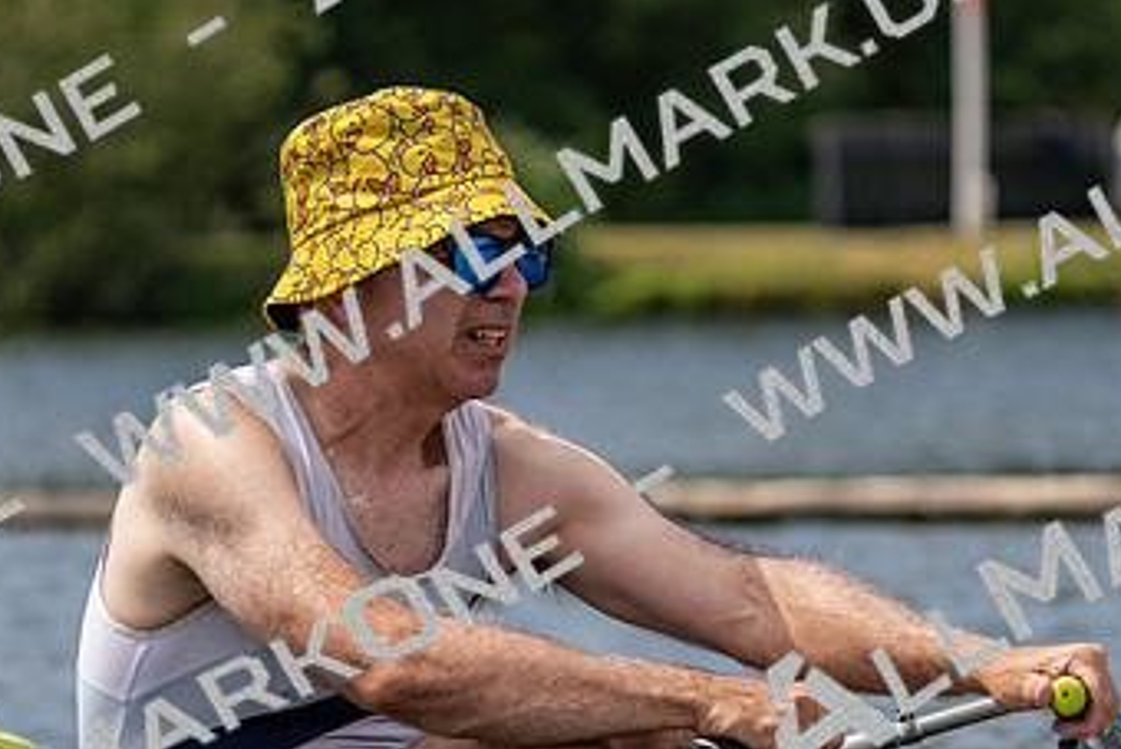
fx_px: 10622
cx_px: 485
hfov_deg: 6.0
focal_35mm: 341
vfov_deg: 4.0
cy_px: 497
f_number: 5.6
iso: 250
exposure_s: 1/1600
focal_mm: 200
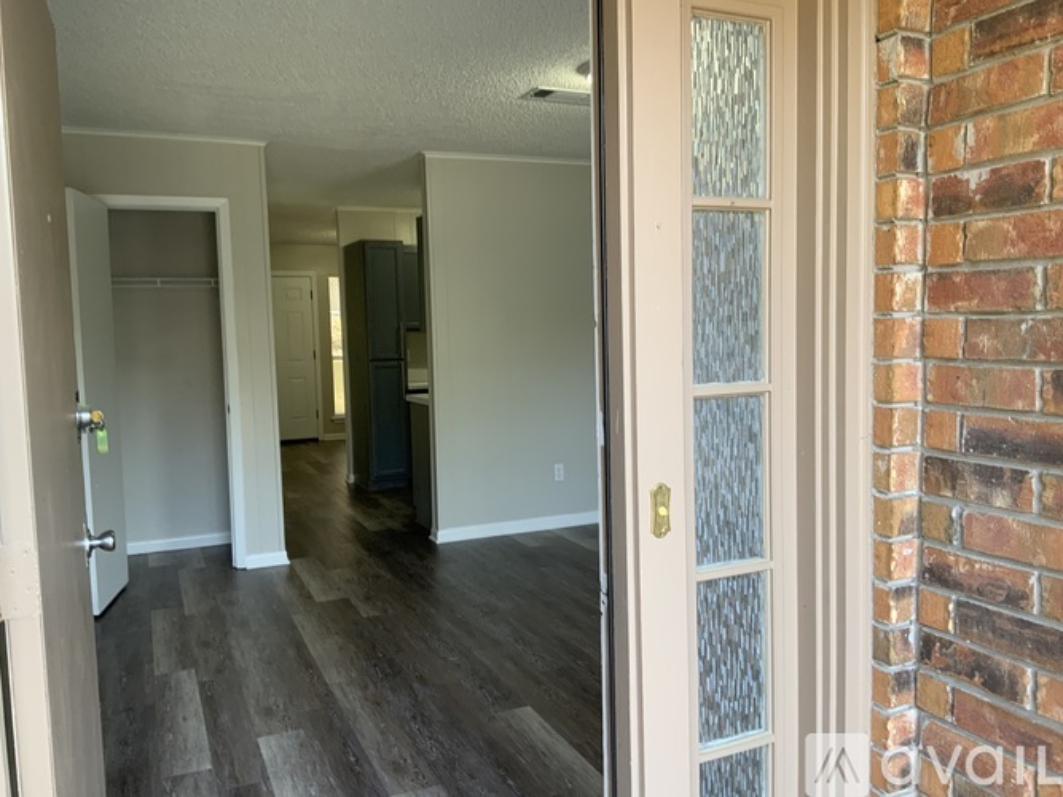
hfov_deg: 61.7
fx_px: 890
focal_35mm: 29
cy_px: 398
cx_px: 532
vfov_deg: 48.2
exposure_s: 1/60
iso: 40
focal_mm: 3
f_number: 1.8
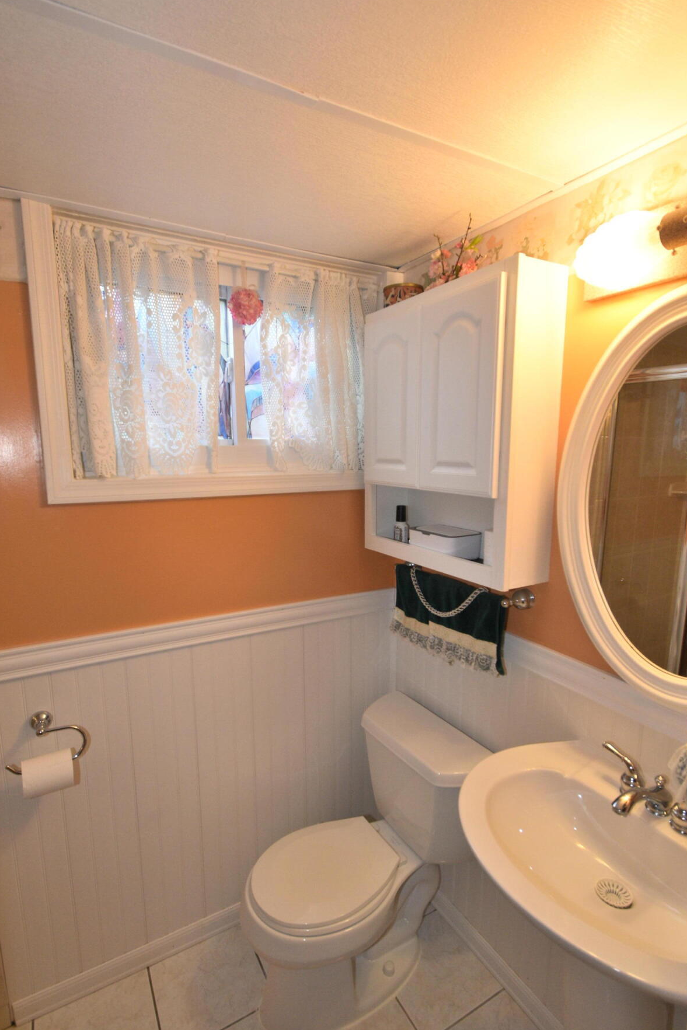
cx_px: 337
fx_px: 486
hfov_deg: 70.4
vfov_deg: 93.2
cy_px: 543
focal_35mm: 17
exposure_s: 1/80
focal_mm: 10
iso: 640
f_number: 5.6
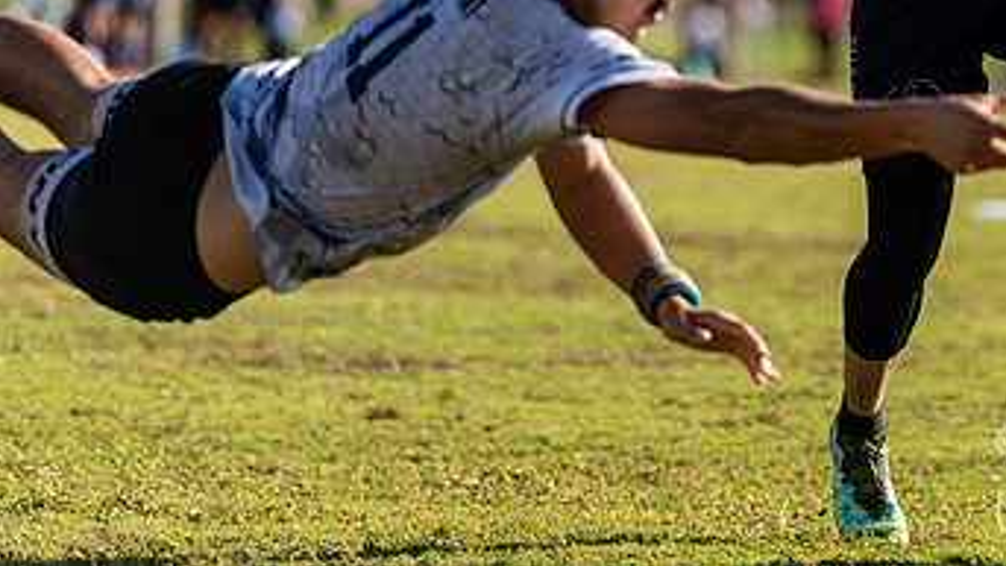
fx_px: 11284
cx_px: 965
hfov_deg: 5.1
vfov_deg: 2.9
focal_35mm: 423
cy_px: -30
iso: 64
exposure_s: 1/1250
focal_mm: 200
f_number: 3.2
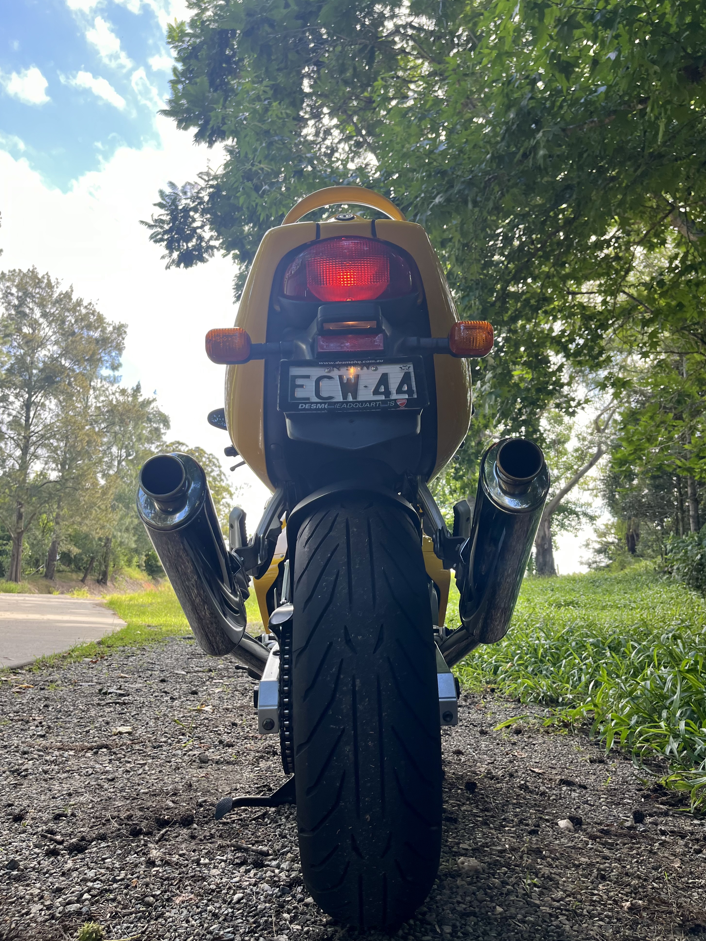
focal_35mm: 27
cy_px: 482
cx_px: 355
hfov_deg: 51.4
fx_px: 734
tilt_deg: +11.6
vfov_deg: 65.3
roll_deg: -0.4
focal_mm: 5.1
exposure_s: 1/260
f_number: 1.6
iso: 40
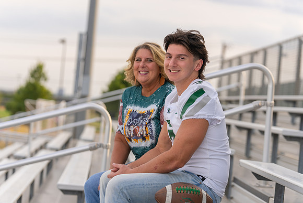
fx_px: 974
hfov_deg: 17.7
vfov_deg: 11.8
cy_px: 102
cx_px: 152
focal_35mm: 116
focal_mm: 113
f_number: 4
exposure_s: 1/400
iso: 100
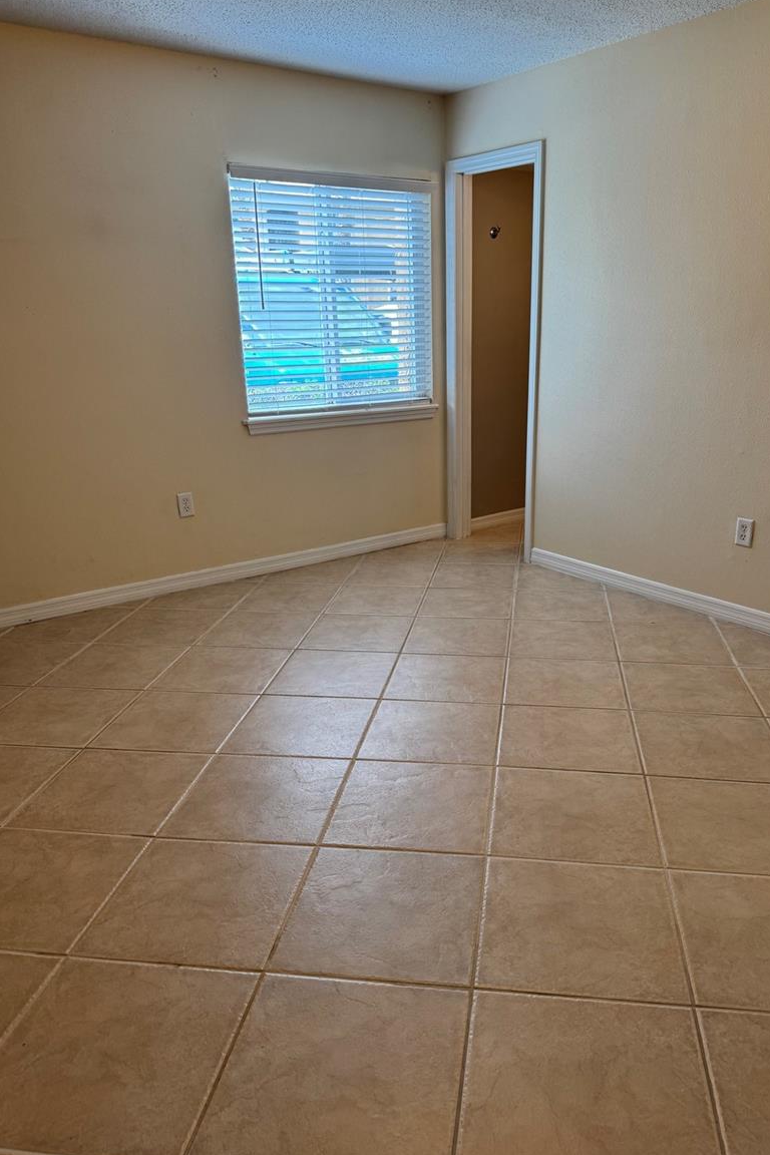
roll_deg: +0.6
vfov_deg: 69.4
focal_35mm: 26
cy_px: 596
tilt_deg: -18.5
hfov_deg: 49.4
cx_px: 433
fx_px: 834
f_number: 1.78
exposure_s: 1/120
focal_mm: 6.76
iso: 125
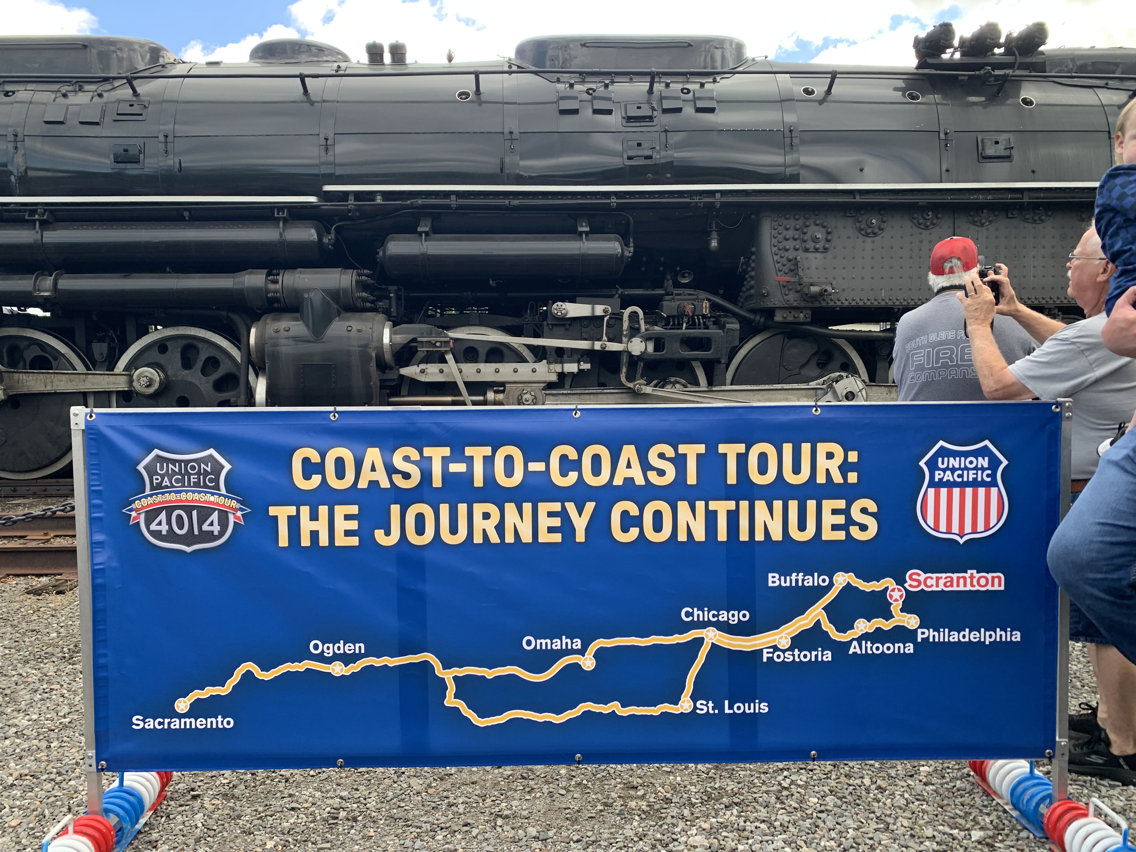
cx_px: 568
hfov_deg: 67.3
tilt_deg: -3.6
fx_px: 853
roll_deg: +1.1
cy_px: 426
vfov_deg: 53.1
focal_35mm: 26
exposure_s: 1/337
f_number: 1.8
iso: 25
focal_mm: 4.25
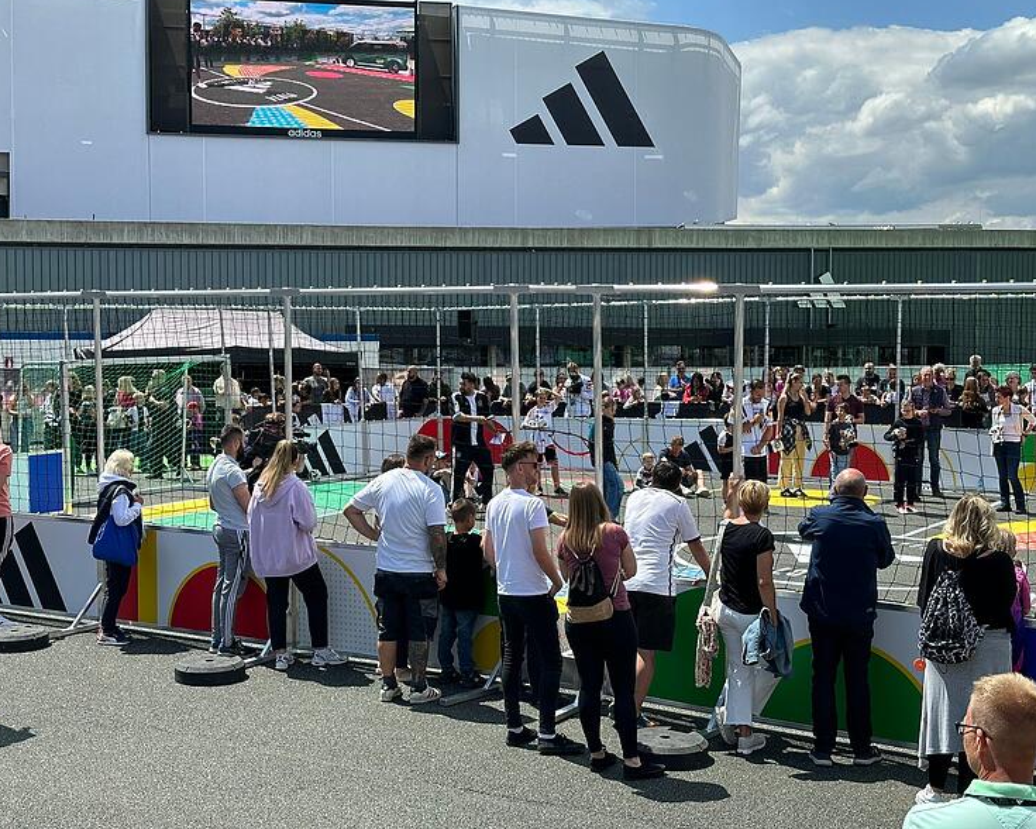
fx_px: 1564
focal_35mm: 51
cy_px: 407
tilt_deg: -0.2
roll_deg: -1.7
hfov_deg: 36.7
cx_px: 502
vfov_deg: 29.7
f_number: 1.78
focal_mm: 6.86
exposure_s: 1/2809
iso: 64
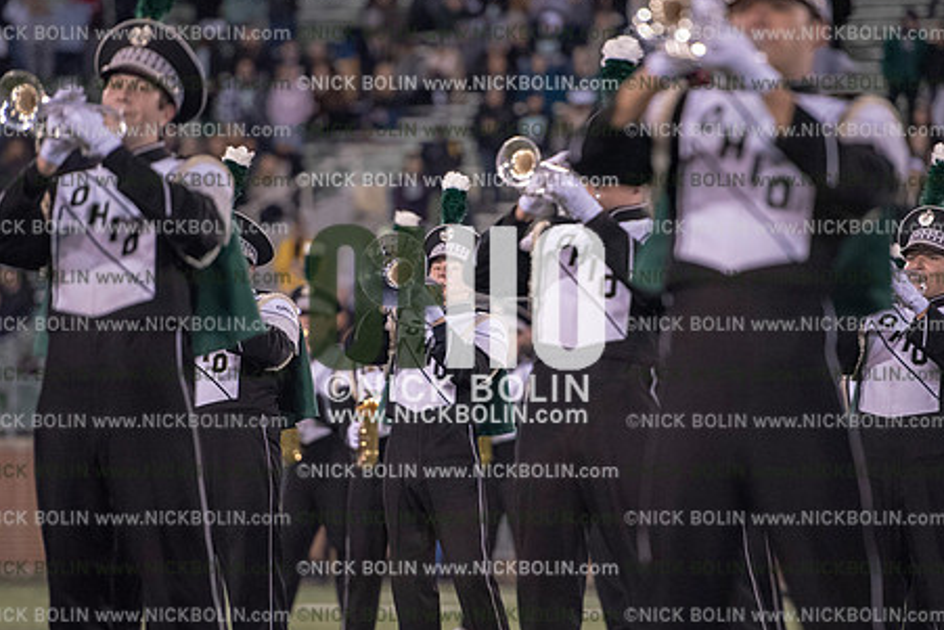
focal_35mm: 251
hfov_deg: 8.2
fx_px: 6584
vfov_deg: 5.5
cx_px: 456
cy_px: 325
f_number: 3.2
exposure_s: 1/1250
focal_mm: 195
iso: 5000
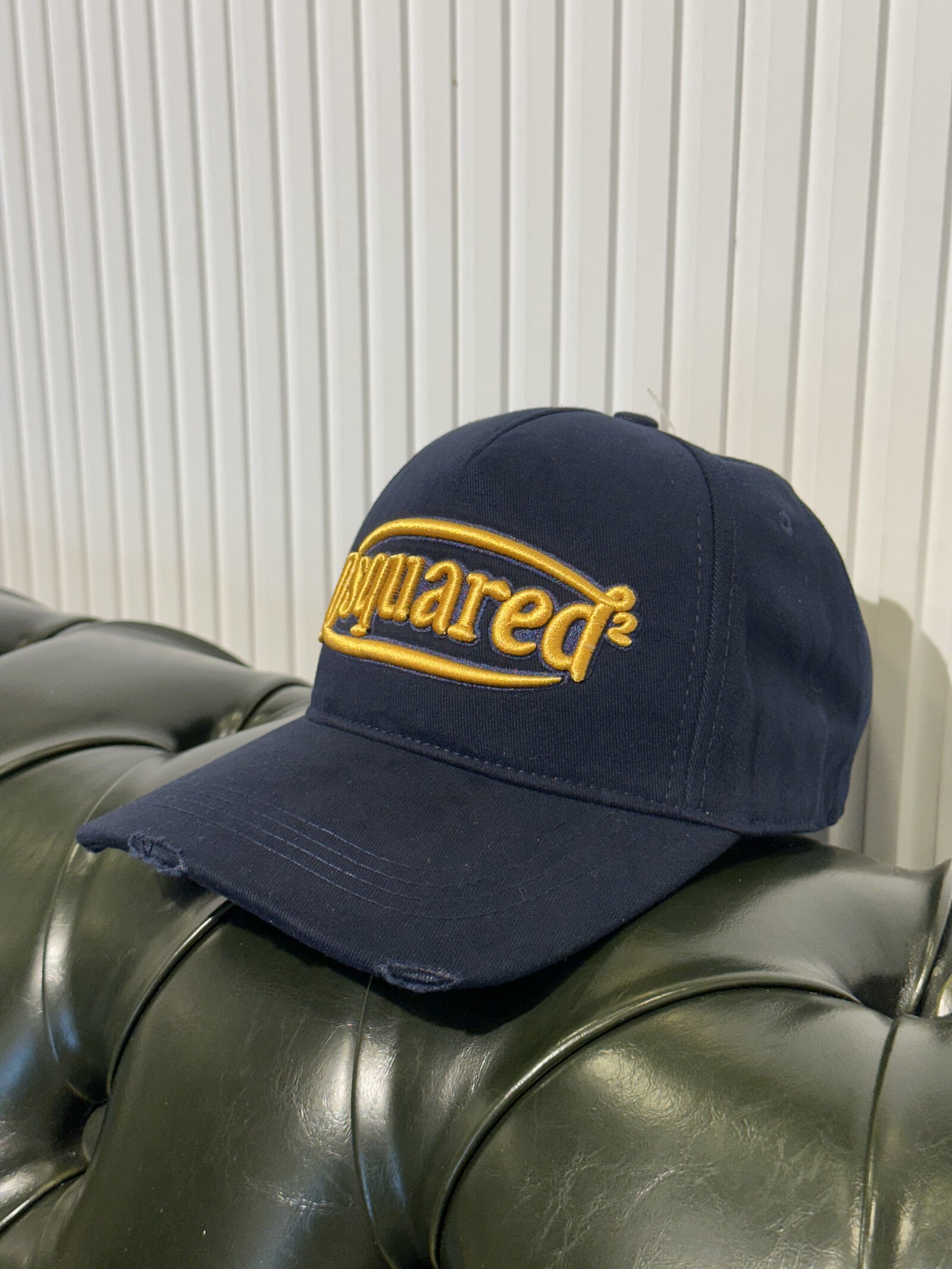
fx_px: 1760
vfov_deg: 39.7
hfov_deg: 30.3
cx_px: 476
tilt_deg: -15.3
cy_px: 634
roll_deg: -0.8
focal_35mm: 48
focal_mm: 6.86
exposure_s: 1/100
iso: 64
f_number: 1.78
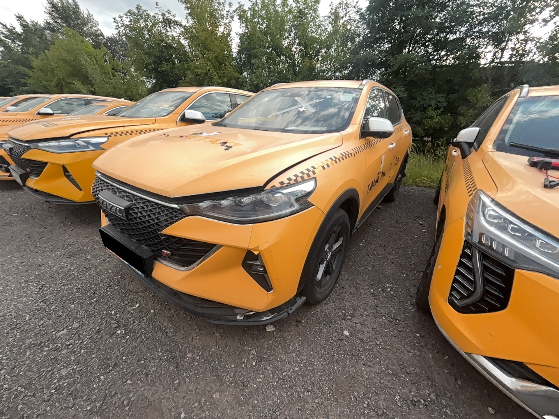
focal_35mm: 13
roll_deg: -1.3
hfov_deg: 106.2
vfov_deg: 89.9
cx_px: 280
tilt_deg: -23.2
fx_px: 210
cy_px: 210
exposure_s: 1/177
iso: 16
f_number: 2.4
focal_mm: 1.54
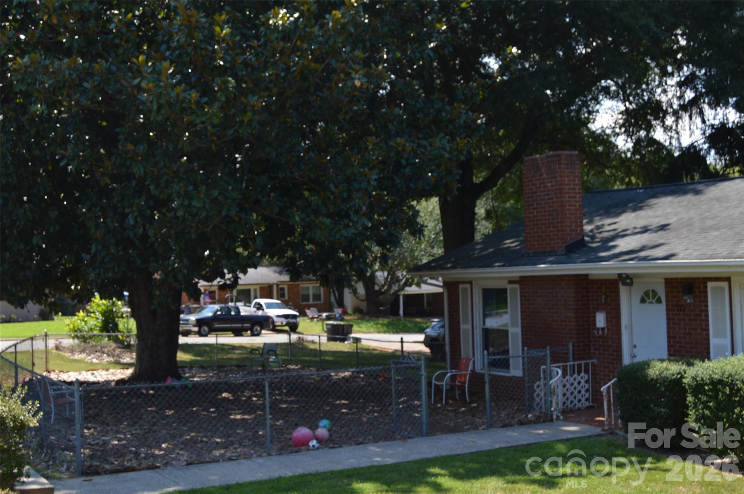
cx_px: 372
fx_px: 960
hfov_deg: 42.4
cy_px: 247
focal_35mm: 46
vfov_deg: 28.9
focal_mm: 31
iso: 100
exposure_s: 1/160
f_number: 6.3
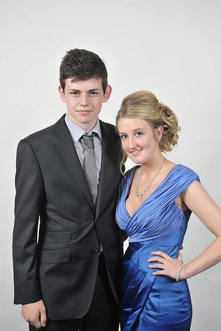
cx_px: 110
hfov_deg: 20.9
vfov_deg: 31.0
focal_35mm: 65
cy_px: 166
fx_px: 599
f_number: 7.1
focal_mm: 65
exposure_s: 1/160
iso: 1000
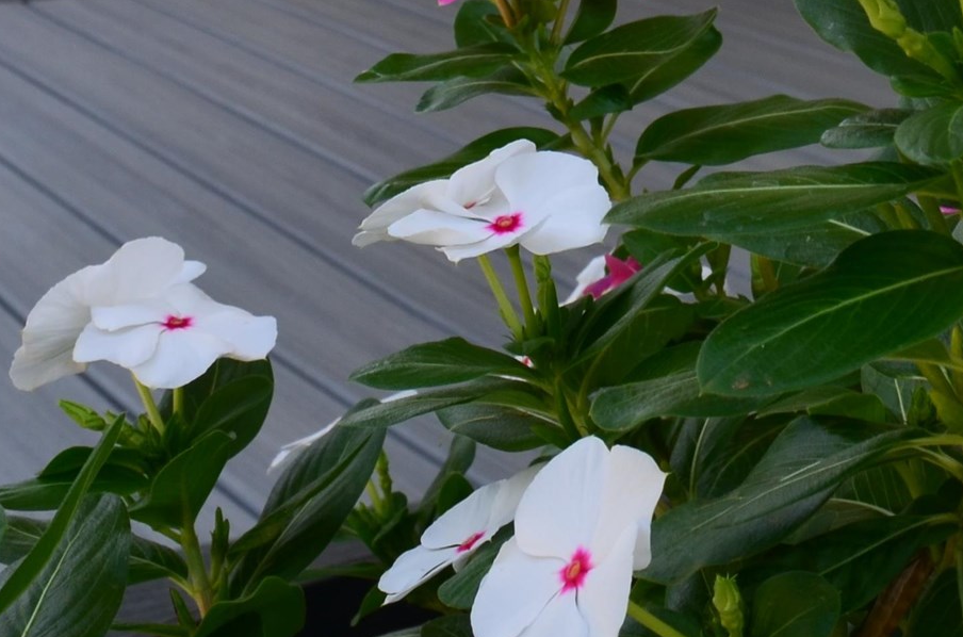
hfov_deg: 19.9
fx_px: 2722
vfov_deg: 12.4
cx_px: 723
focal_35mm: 102
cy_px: -440
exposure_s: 1/125
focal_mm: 20
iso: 160
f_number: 11
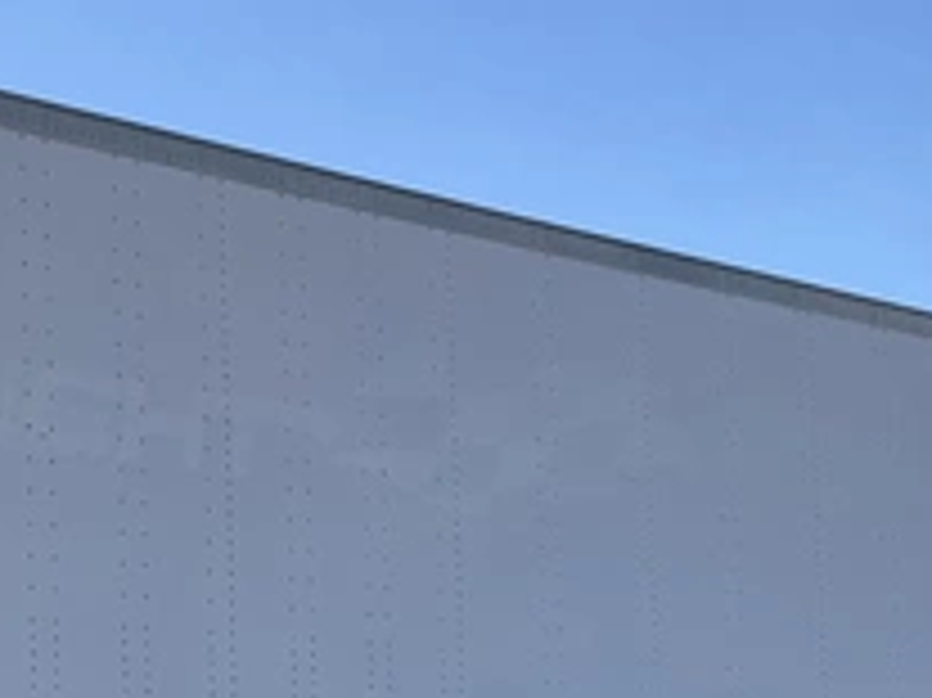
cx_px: 54
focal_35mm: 105
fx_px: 2825
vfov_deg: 13.9
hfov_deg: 18.4
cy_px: 673
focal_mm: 3
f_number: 1.8
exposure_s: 1/1848
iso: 25
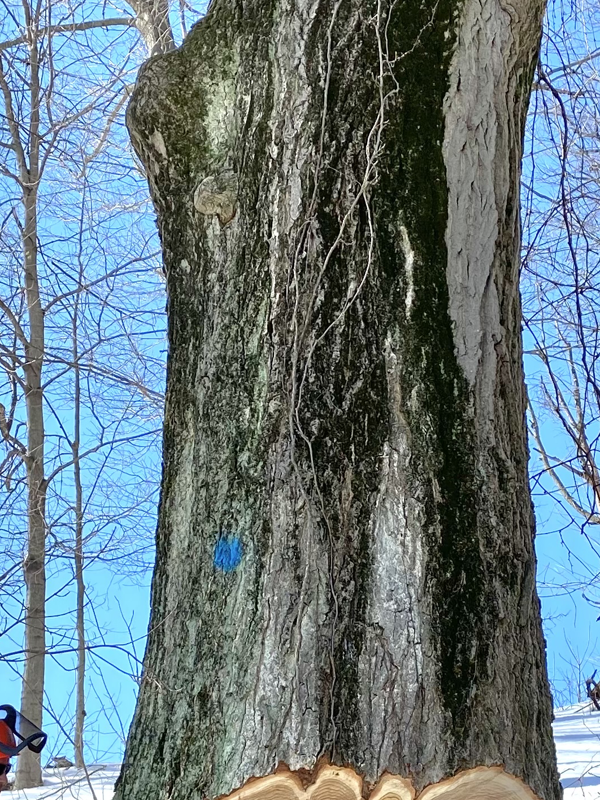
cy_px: 456
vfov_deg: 26.3
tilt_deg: +30.0
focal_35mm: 74
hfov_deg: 19.9
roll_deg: +4.0
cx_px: 353
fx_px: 1711
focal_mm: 4.25
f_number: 1.8
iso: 32
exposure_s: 1/1730
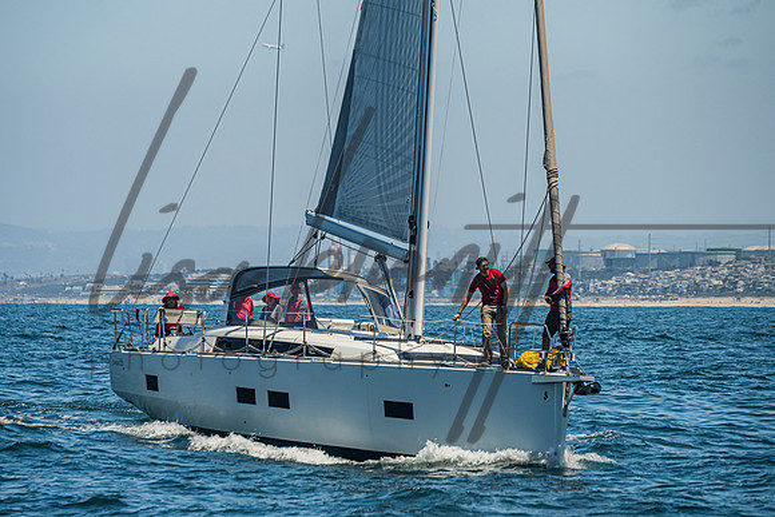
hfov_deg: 7.7
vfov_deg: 5.1
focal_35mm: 267
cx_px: 351
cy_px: 234
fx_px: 5751
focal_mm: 200
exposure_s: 1/1250
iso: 320
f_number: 6.3
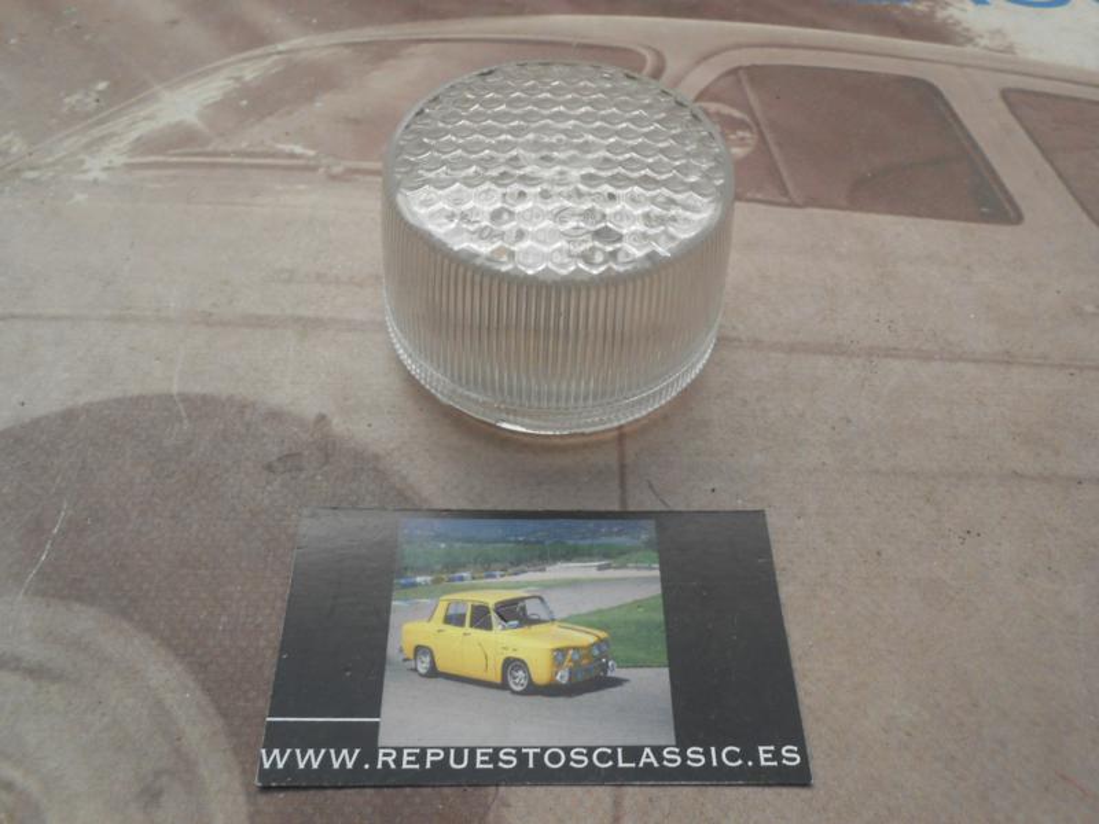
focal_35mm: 26
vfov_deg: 53.1
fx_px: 825
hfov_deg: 67.3
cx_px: 550
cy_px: 412
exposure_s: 1/30
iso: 125
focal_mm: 4.6
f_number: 3.5
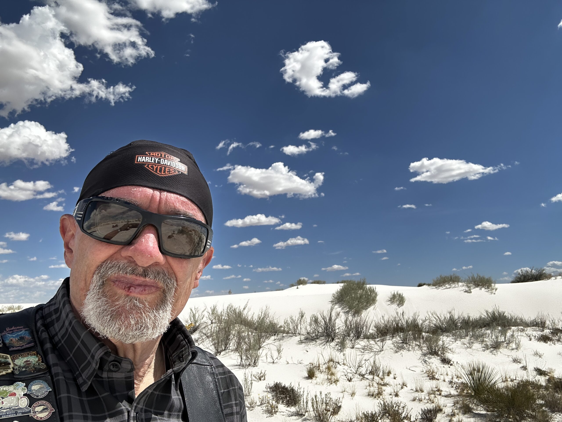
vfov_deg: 58.9
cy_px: 211
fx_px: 373
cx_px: 281
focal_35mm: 23
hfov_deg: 73.9
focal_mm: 2.69
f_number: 1.9
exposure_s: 1/1923
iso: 25
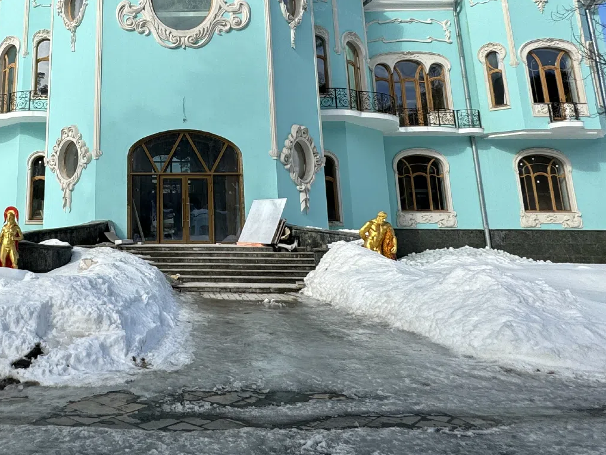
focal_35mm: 33
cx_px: 130
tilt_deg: +14.3
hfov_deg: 52.2
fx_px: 578
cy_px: 95
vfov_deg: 41.2
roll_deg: -0.6
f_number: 2.2
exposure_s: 1/2342
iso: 40
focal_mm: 2.22
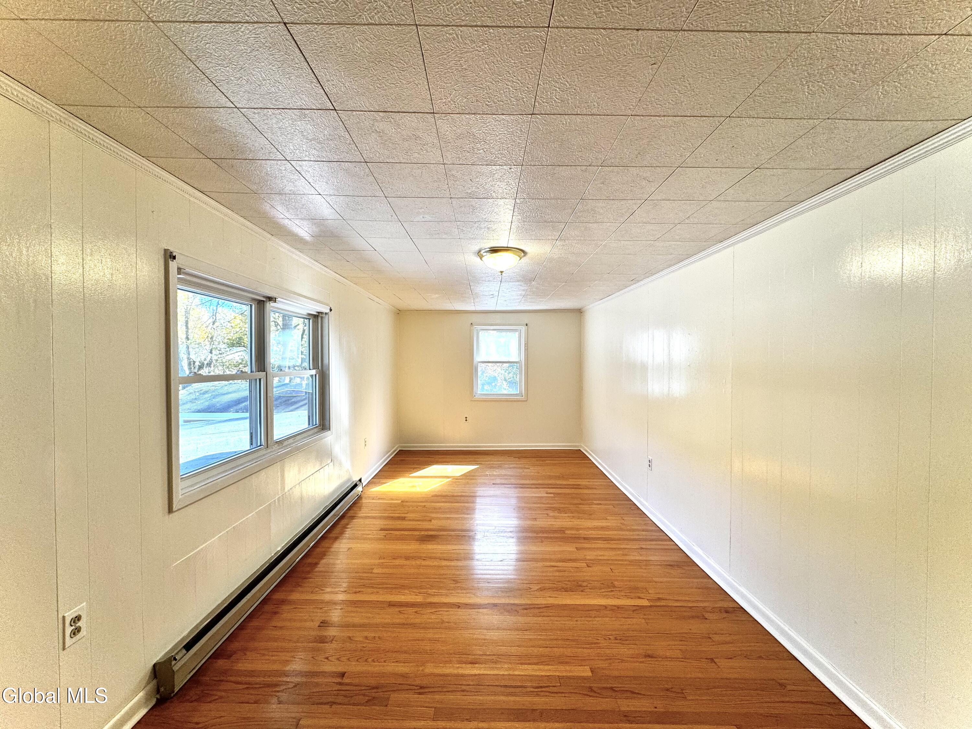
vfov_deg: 85.7
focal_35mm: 14
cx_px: 486
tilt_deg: -0.8
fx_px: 393
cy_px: 364
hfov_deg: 102.1
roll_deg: +0.3
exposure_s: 1/120
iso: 80
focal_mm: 2.22
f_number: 2.2
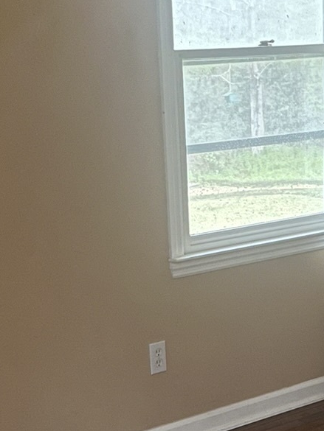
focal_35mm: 91
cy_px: 352
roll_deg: +2.4
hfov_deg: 16.1
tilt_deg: -16.9
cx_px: 278
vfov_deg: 21.2
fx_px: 1135
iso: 400
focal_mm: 5.1
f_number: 1.6
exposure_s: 1/60
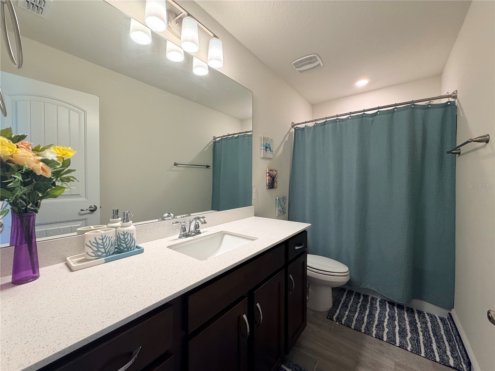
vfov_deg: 85.7
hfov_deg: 102.1
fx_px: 200
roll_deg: +0.7
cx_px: 248
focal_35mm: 14
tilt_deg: -1.8
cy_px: 186
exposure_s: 1/120
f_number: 2.2
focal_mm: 2.22
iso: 200
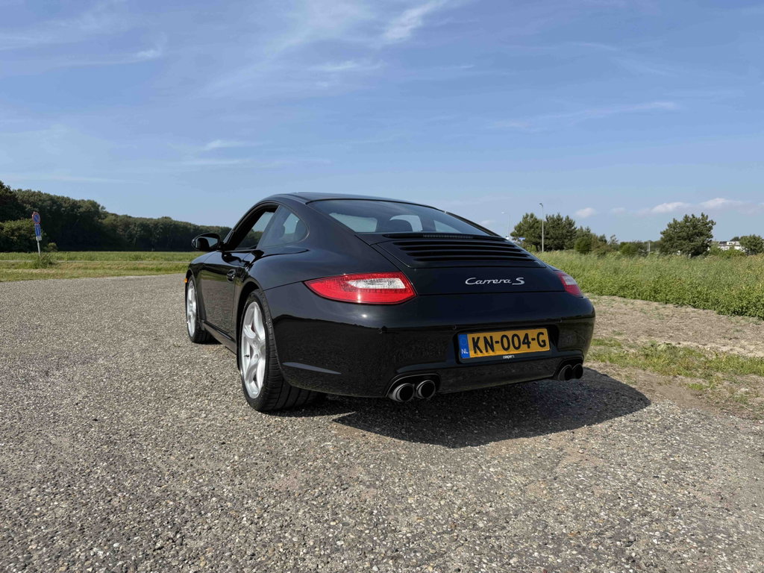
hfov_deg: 71.6
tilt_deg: -3.4
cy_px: 286
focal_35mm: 24
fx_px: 530
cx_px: 382
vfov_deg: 56.8
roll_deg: +0.0
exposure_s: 1/4405
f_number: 1.78
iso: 80
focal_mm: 6.76
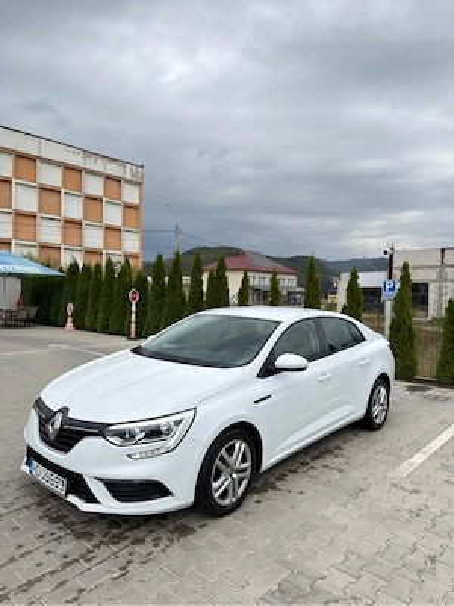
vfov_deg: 71.6
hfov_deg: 56.8
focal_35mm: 24
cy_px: 303
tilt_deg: -1.7
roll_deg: -1.5
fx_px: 420
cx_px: 227
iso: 64
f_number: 1.78
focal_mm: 6.76
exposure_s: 1/907
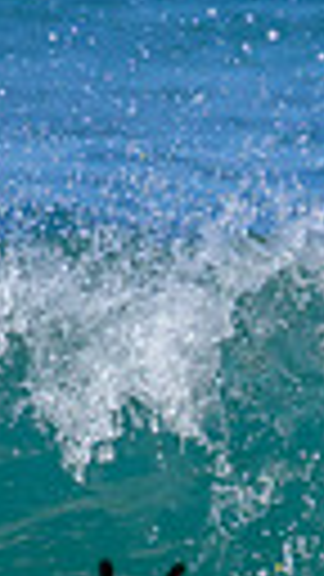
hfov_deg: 0.3
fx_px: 55671
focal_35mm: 3645
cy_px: 492
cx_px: 802
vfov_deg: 0.6
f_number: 8
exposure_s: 1/2000
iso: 560
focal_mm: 560
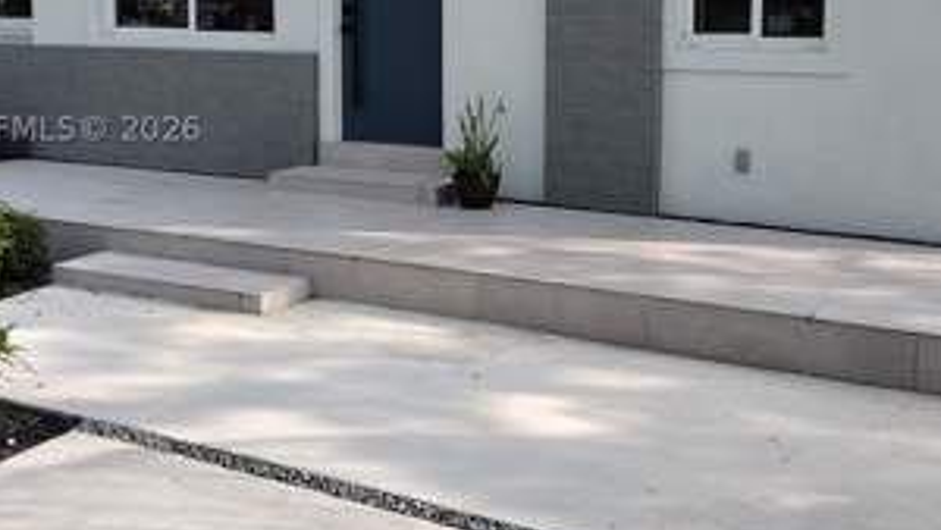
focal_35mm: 47
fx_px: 1173
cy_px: 129
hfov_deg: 43.7
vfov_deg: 25.1
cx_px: 489
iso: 100
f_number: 1.7
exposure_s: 1/1226
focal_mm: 4.71
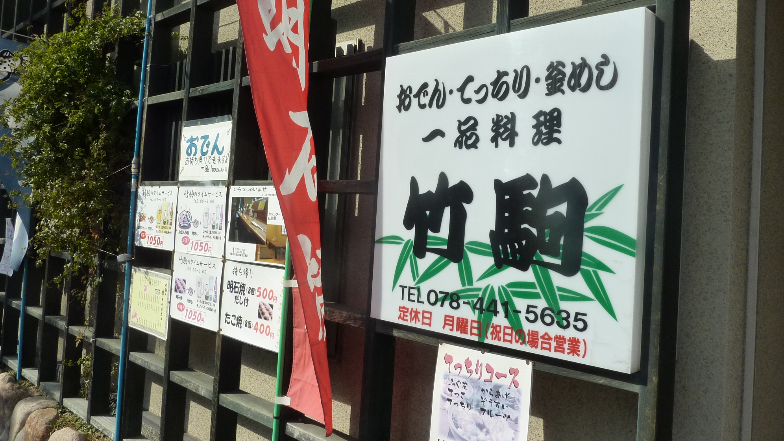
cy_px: 192
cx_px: 389
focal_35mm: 28
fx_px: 582
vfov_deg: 41.4
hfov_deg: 67.9
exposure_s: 1/500
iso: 125
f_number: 5
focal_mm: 4.1
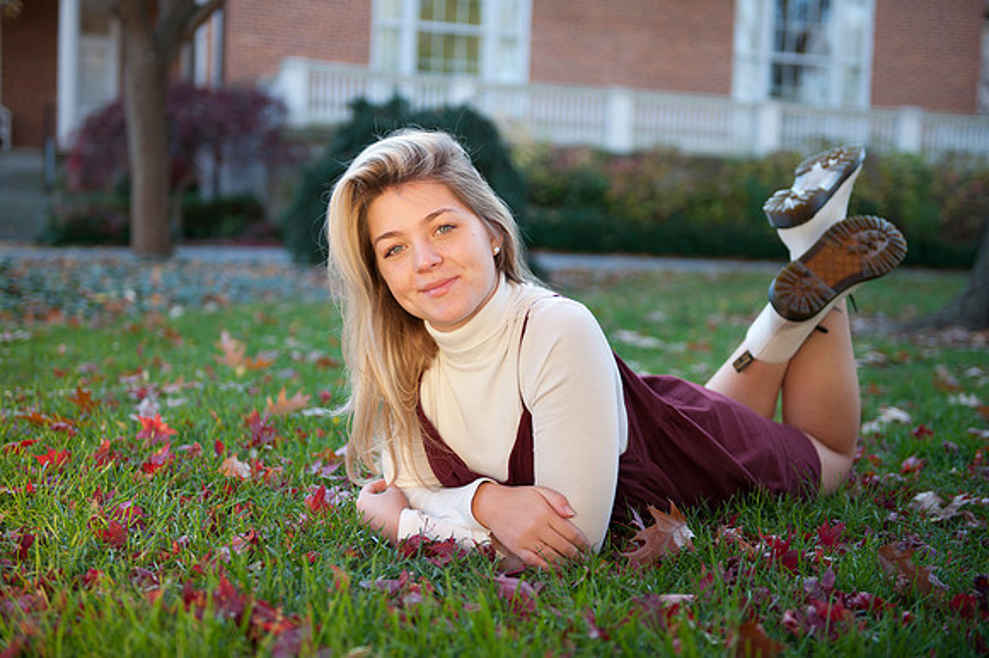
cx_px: 494
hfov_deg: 35.7
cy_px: 329
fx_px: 1538
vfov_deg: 24.2
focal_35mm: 56
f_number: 2.8
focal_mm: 56
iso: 100
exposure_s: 1/200
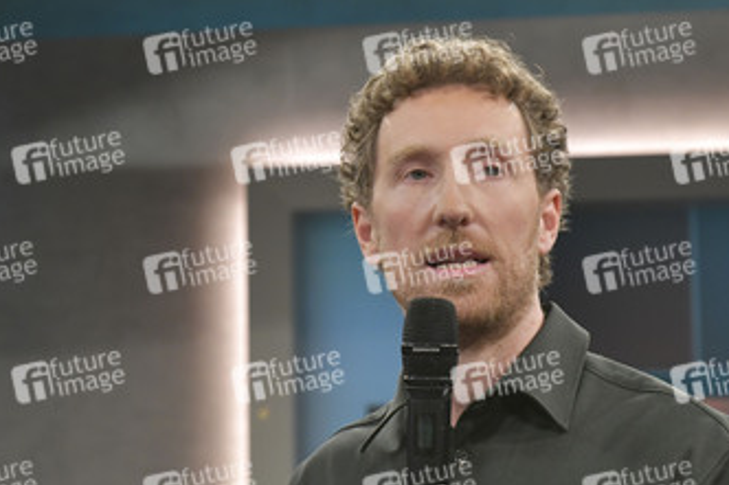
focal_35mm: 95
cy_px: 323
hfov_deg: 21.4
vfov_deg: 14.4
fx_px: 1923
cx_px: 449
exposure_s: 1/200
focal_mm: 70
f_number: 5.6
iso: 2500
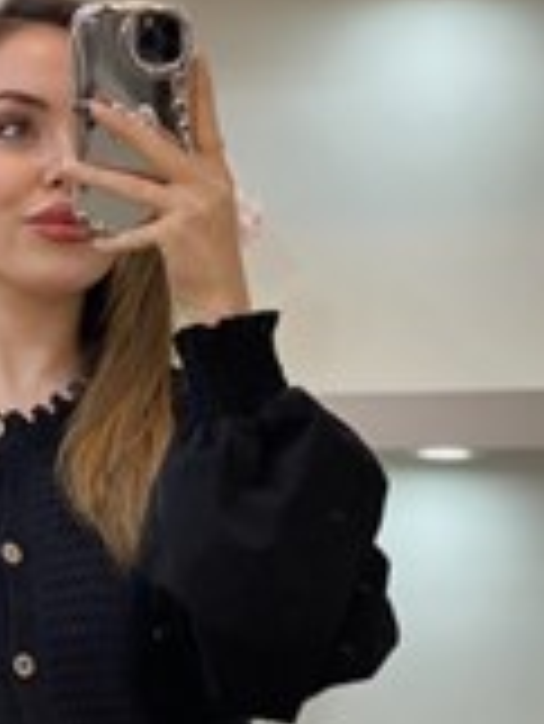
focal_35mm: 133
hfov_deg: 11.1
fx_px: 2783
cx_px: 0
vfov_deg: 14.6
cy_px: 681
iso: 80
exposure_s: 1/100
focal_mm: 6
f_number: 2
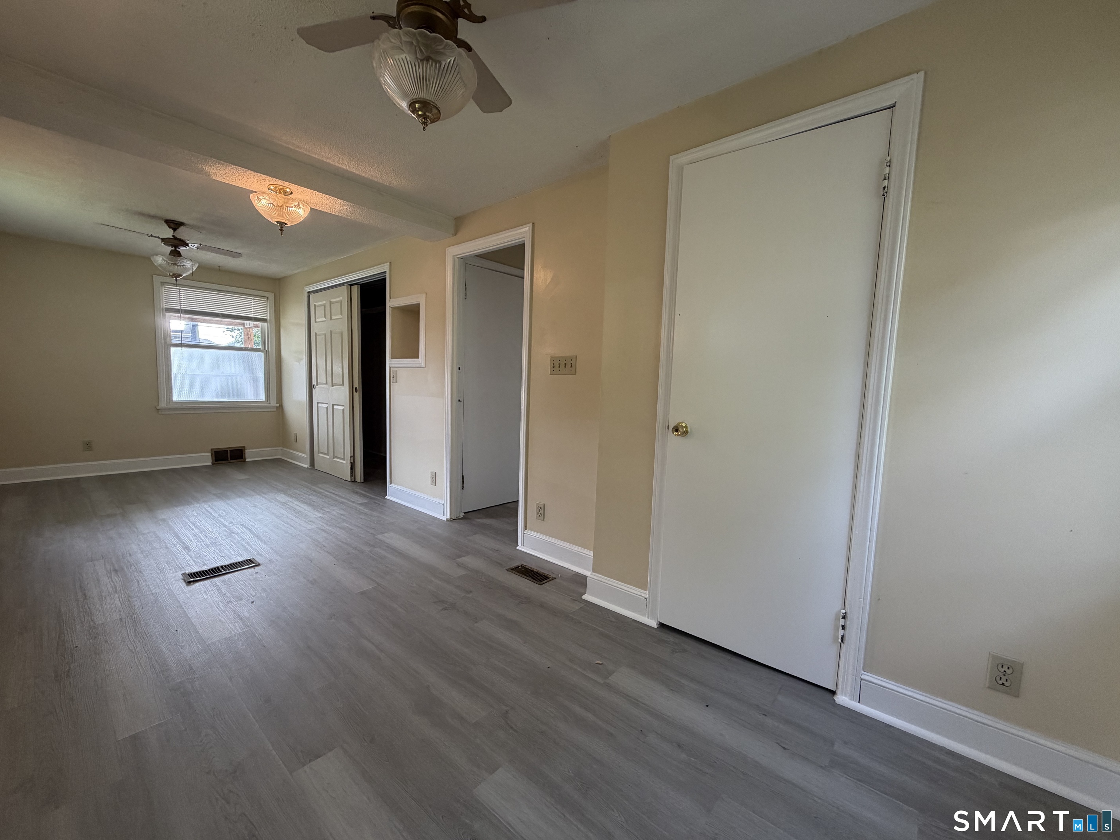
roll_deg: -1.2
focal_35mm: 14
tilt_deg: -4.9
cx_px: 560
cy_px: 420
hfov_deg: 102.1
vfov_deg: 85.7
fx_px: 453
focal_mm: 2.22
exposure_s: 1/120
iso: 200
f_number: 2.2
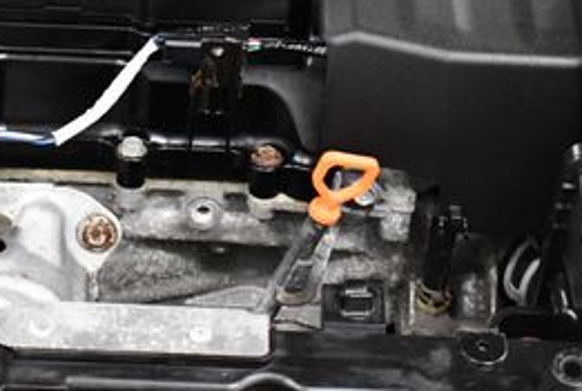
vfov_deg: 9.3
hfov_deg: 13.8
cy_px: 47
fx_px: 2381
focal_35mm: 147
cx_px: 25
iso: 3200
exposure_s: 1/80
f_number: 4.2
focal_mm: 30
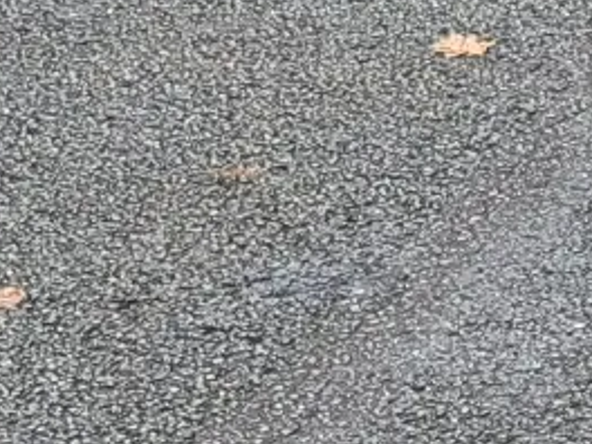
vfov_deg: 7.9
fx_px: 3232
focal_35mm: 189
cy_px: 303
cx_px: 1724
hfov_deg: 8.8
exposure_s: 1/100
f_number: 1.8
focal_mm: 5.4
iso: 50
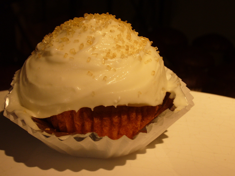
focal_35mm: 70
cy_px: 88
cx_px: 118
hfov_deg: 27.8
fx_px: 475
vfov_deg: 21.0
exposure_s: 1/20
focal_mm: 11.5
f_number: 4
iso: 100
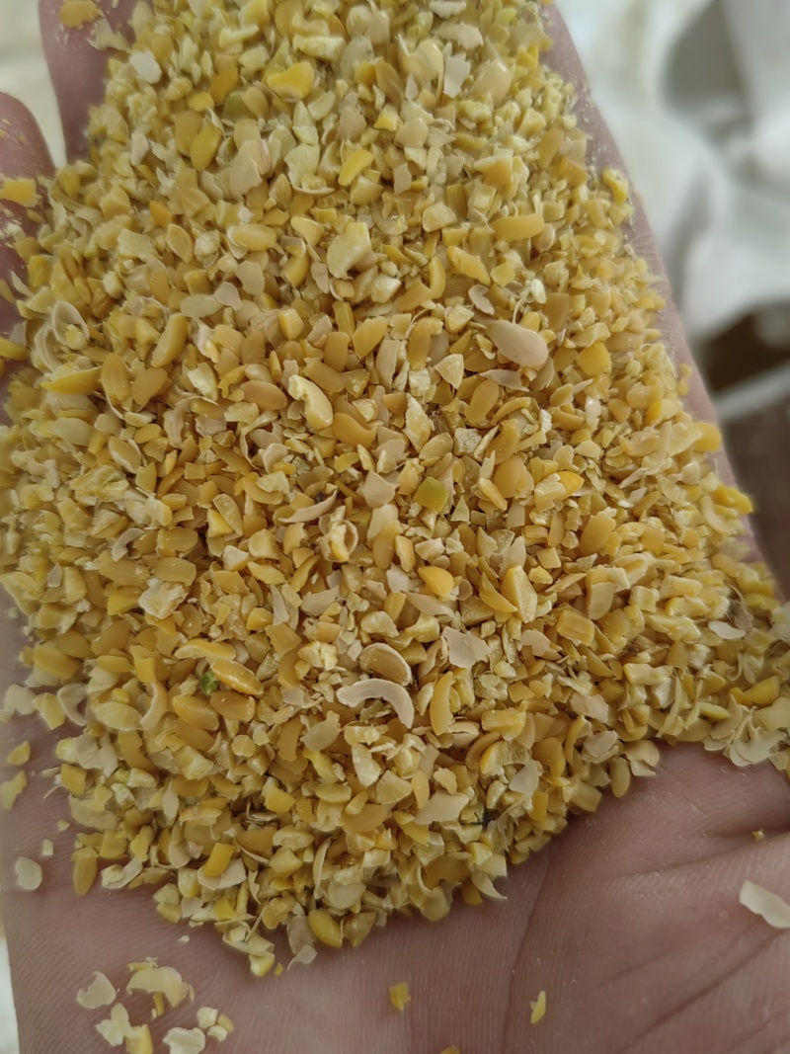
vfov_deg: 65.3
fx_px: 822
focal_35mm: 27
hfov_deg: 51.3
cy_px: 527
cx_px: 395
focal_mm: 5.52
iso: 320
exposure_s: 1/100
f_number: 1.9
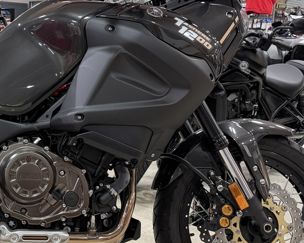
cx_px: 10
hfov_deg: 30.9
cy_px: 108
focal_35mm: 57
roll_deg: -0.8
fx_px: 513
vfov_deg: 26.7
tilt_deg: -8.1
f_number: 1.78
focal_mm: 6.76
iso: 320
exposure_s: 1/60
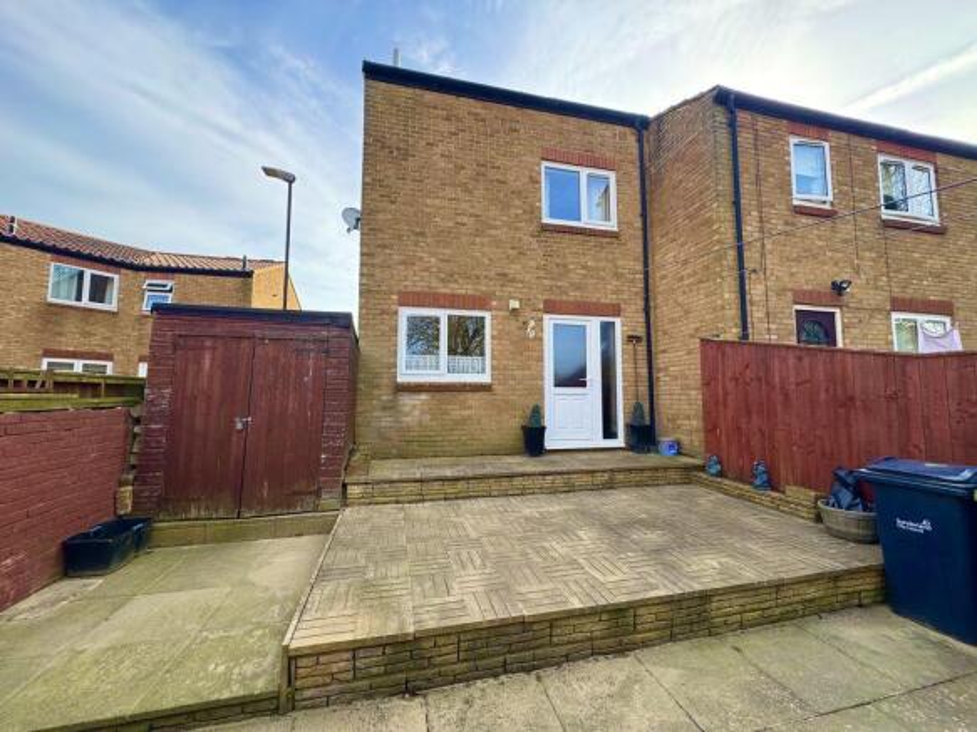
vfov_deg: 85.7
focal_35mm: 14
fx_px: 395
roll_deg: -0.4
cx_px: 488
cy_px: 366
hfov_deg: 102.1
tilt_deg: +5.6
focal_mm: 2.22
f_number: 2.2
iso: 40
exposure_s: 1/359
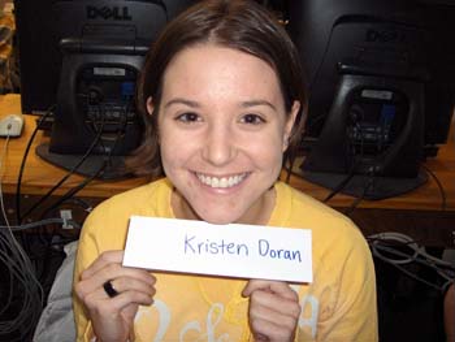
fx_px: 513
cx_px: 228
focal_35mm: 39
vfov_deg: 36.9
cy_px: 171
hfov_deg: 47.8
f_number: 2.8
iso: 100
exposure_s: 1/60
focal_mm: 8
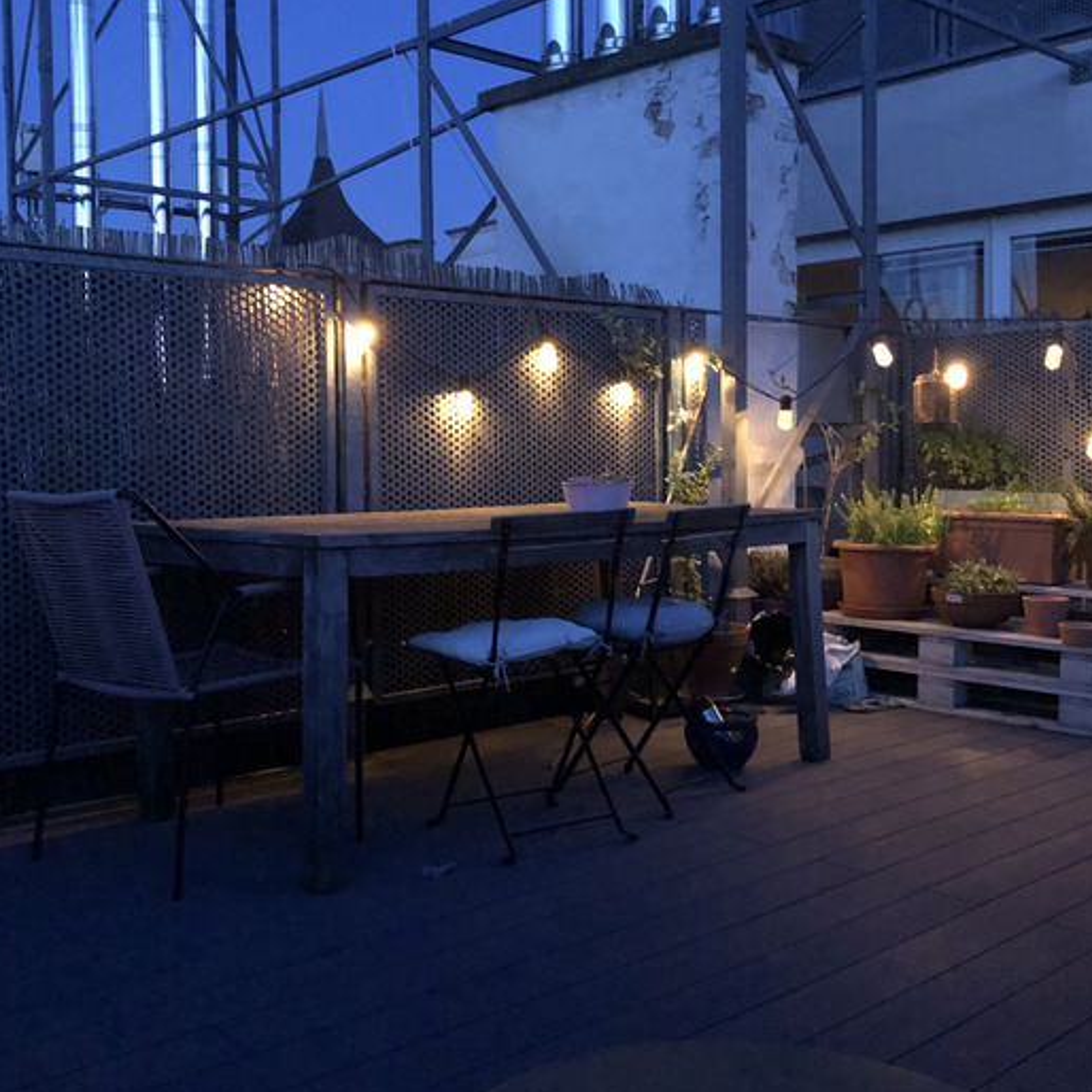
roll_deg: +0.0
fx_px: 1321
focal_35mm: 37
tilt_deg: -4.0
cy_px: 491
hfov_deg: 44.9
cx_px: 559
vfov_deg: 44.9
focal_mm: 3.99
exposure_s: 1/4
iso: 400
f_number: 1.8
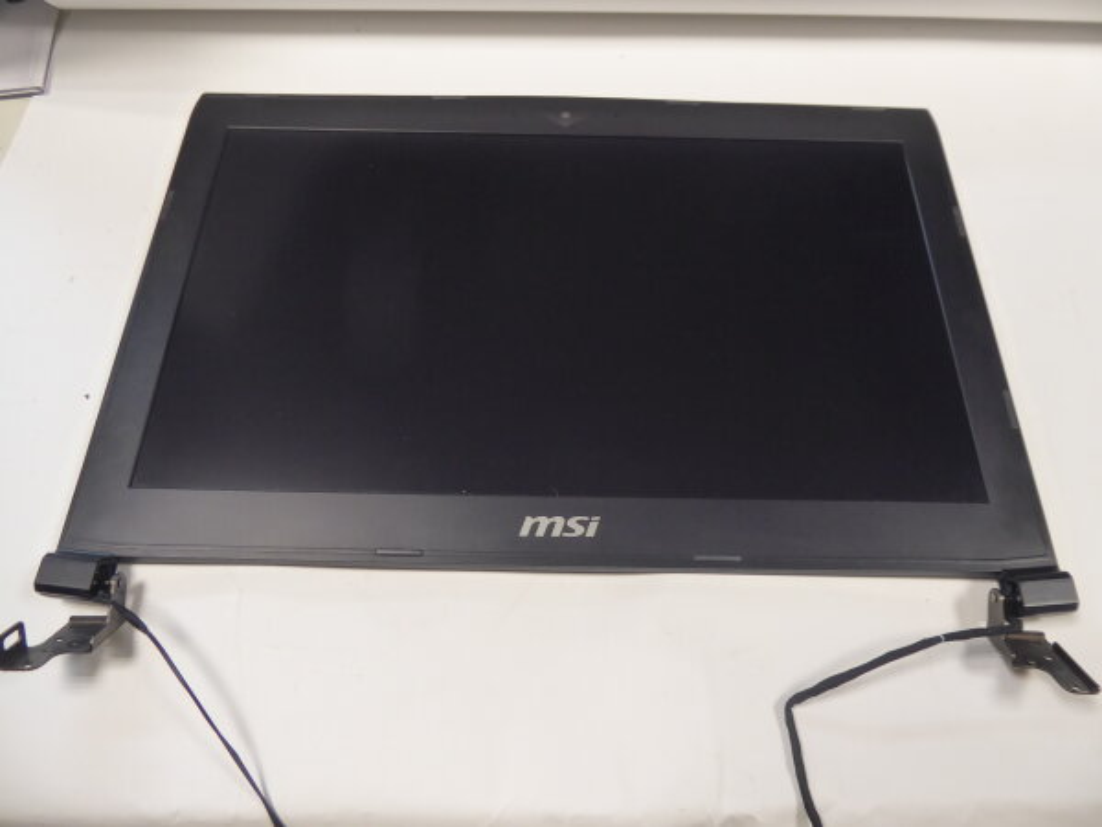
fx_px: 796
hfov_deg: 69.4
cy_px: 414
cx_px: 551
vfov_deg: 54.9
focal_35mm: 25
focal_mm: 4.3
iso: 400
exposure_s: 1/30
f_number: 3.3
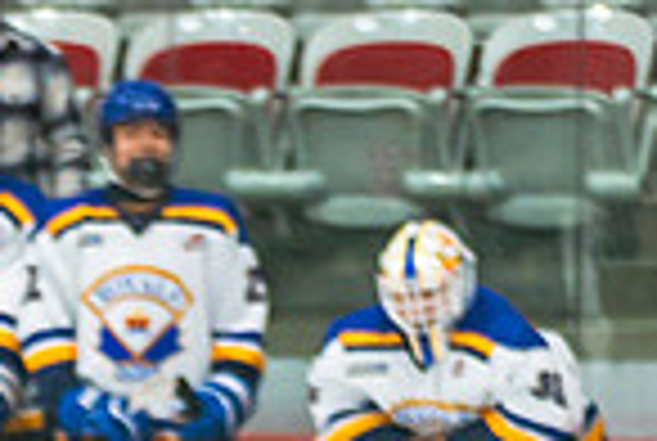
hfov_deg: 3.0
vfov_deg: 2.0
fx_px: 12636
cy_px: 1023
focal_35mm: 691
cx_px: -344
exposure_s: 1/640
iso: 500
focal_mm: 120
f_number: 2.8
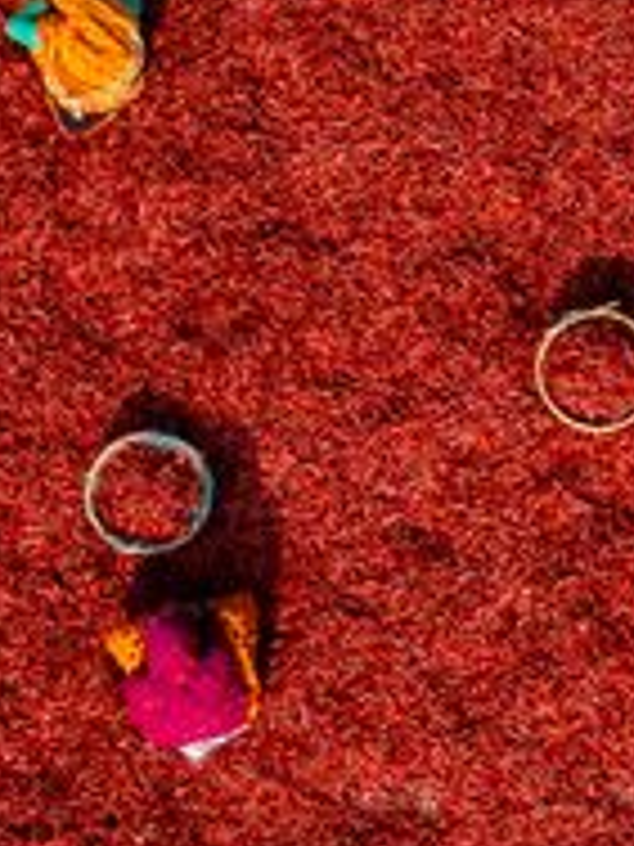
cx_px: 980
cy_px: -236
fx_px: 4469
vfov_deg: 10.6
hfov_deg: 7.9
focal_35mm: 183
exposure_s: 1/1250
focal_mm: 10.26
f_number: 5.6
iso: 100
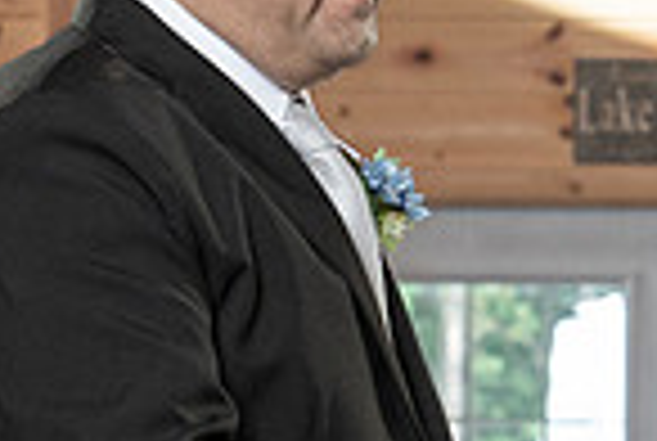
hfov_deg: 6.2
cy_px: 650
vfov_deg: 4.2
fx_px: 6035
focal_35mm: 330
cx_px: 690
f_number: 5.6
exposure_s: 1/200
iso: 2000
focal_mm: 68
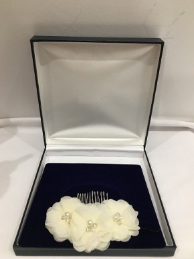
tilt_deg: -32.0
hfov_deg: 46.8
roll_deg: -0.7
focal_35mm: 30
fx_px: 224
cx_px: 95
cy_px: 132
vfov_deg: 60.0
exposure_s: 1/33
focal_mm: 4.15
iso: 80
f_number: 2.2
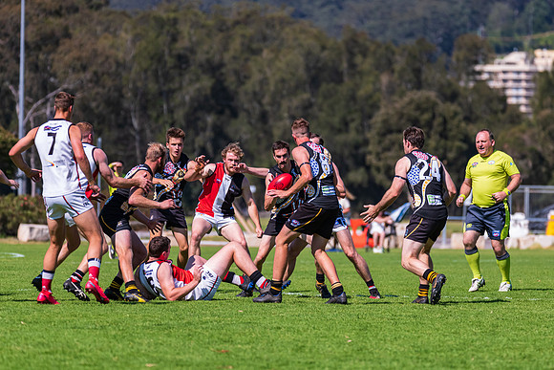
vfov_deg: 4.2
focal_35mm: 329
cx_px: 304
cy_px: 167
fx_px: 5069
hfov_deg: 6.3
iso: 800
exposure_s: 1/3200
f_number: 6.3
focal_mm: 300
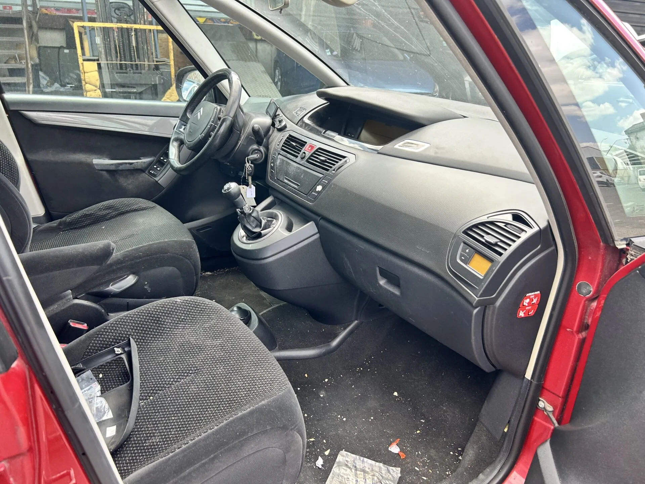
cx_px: 322
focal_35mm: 26
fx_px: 484
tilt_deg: -28.4
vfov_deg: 53.1
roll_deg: -6.3
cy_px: 242
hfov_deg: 67.3
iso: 50
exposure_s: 1/193
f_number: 1.5
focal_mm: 5.7
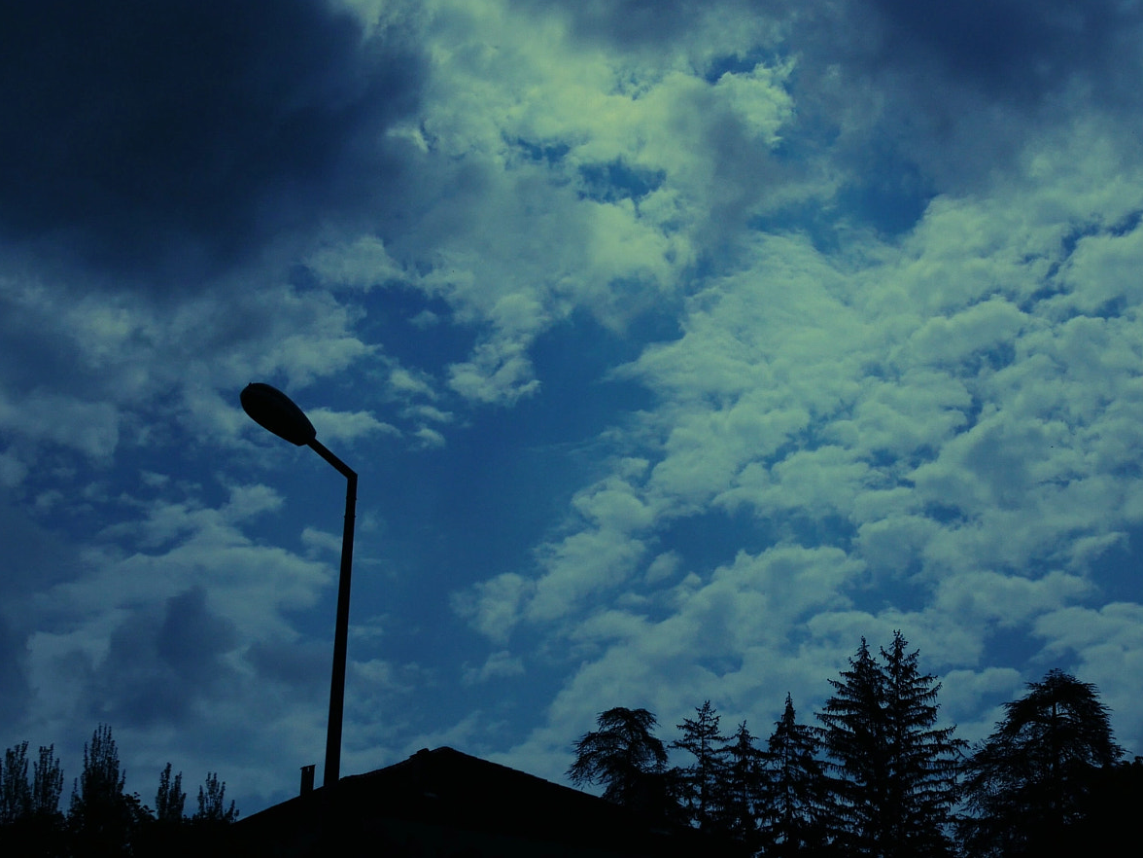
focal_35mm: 49
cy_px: 496
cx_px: 765
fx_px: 1618
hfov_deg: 38.5
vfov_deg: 29.6
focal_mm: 14
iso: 200
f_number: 8
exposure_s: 1/8000
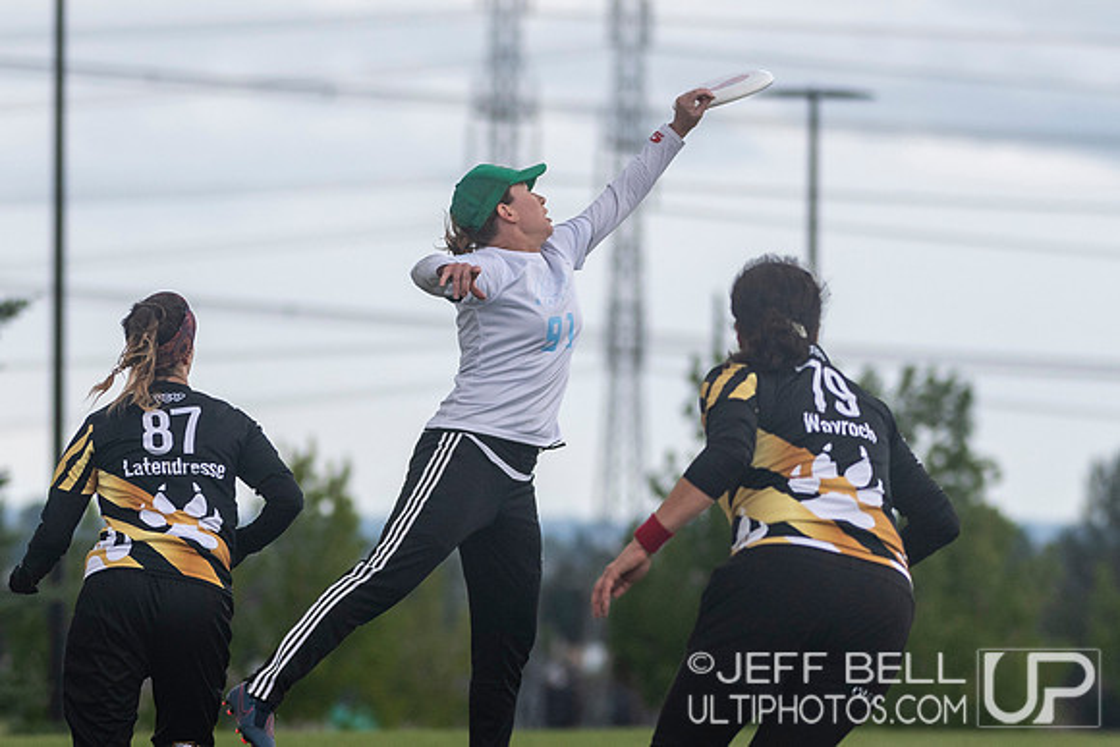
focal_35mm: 525
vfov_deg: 2.6
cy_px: 485
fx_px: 16343
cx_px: 449
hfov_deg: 3.9
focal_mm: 200
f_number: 4
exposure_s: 1/1250
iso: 250
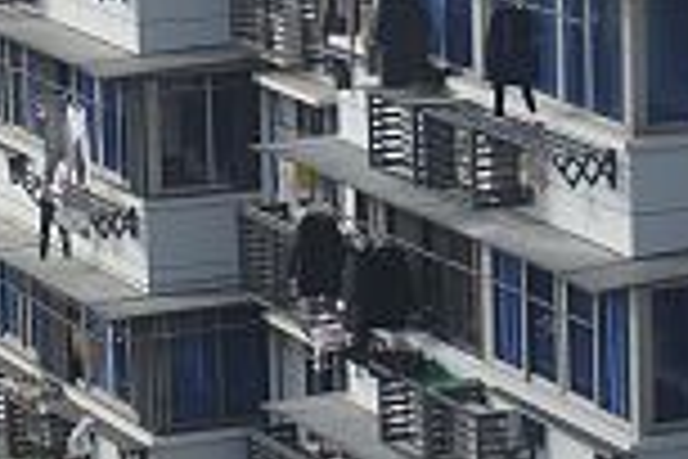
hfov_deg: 8.0
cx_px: 1506
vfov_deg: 5.7
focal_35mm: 243
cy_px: 272
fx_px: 4644
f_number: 8
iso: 100
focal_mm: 31
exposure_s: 1/200
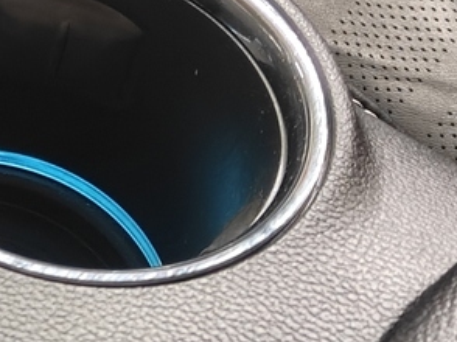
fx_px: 2005
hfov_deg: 11.4
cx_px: -522
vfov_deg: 9.4
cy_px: -196
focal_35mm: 152
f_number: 1.8
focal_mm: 5.59
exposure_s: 1/20
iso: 160
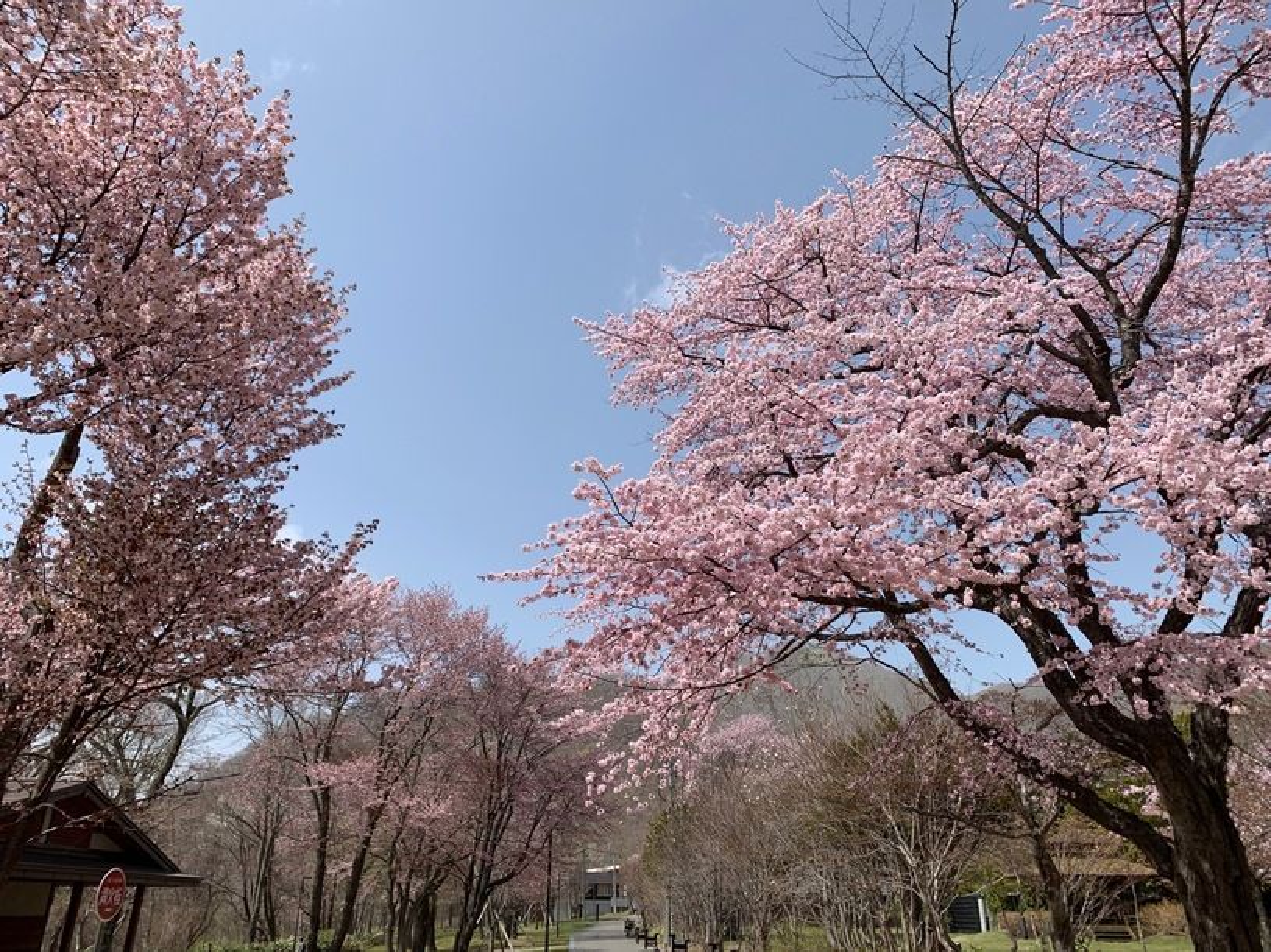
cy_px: 476
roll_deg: -1.3
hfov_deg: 67.3
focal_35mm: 26
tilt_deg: +23.8
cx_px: 636
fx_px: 955
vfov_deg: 53.1
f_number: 1.8
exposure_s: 1/2364
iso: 25
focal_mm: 4.25
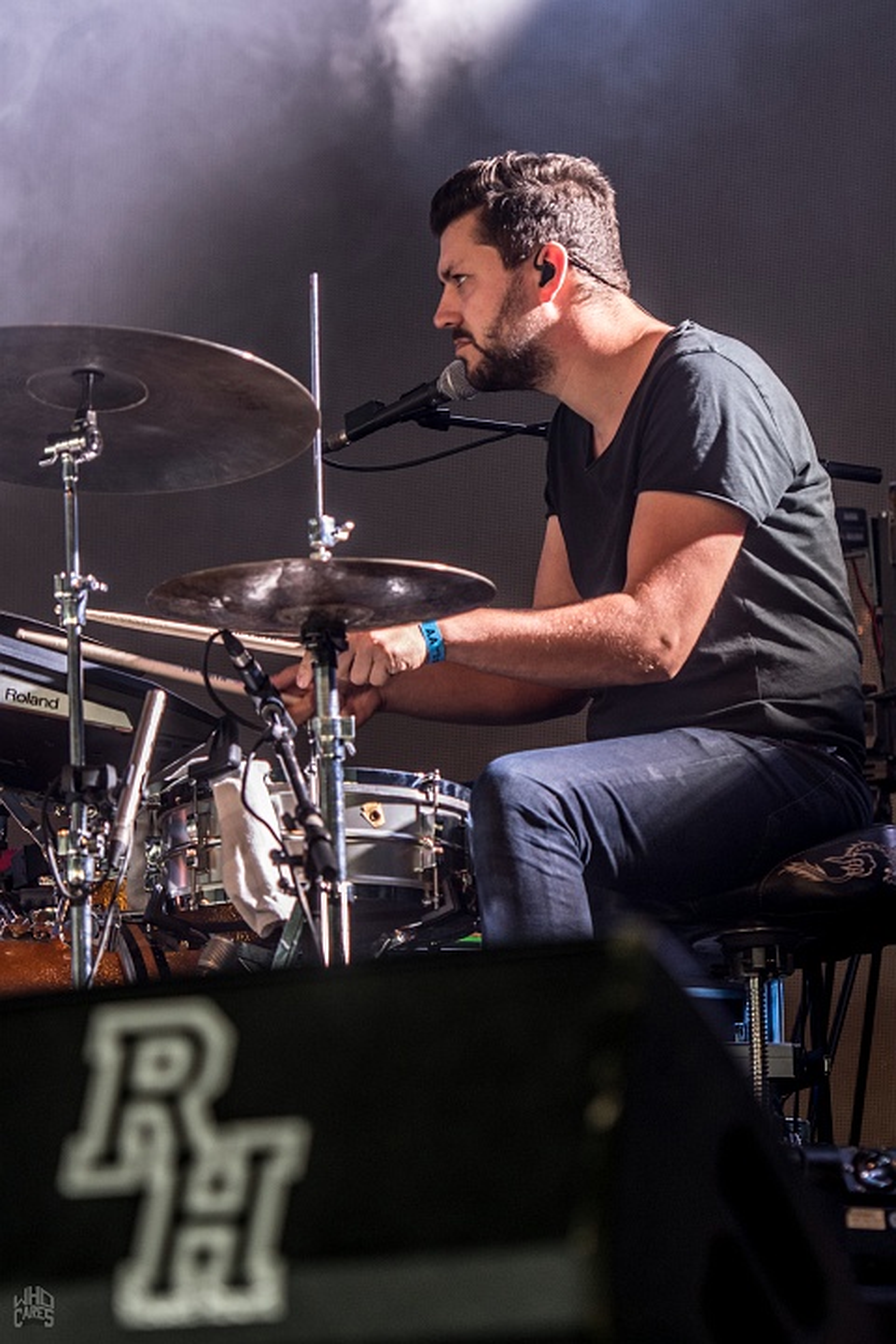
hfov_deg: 7.6
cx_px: 448
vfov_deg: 11.4
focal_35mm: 180
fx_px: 6719
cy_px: 672
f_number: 2.8
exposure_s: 1/125
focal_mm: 120
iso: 640
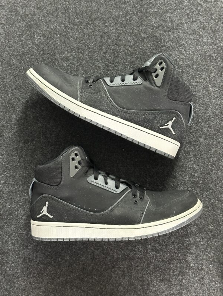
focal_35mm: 48
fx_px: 412
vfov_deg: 39.6
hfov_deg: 30.3
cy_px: 148
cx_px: 112
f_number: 1.78
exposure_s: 1/33
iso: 500
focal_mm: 6.86
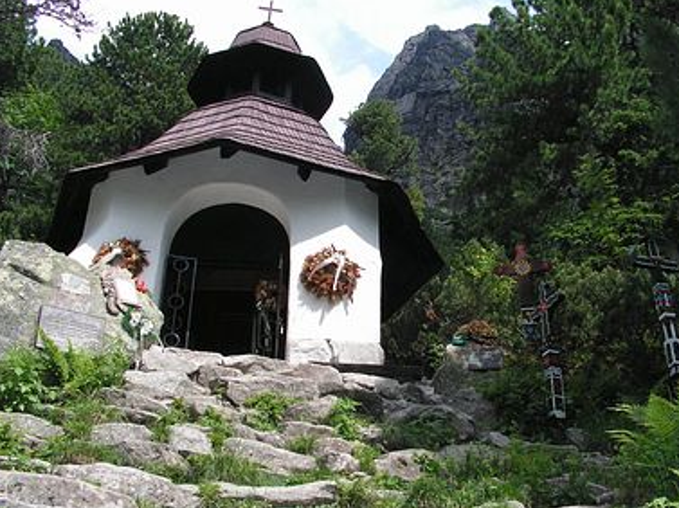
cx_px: 362
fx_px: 843
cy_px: 269
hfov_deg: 43.9
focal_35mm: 43
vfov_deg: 33.5
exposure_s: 1/640
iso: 64
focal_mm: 6
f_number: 3.2
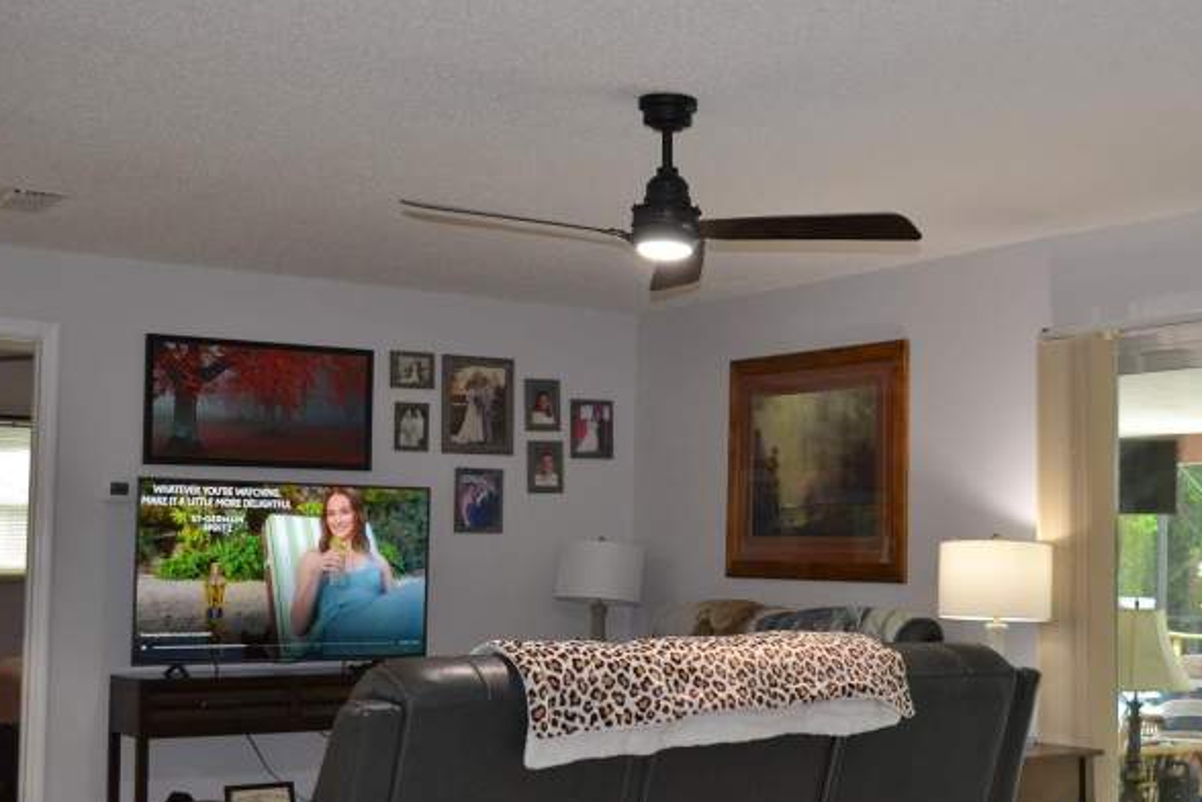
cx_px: 765
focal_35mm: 49
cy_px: 427
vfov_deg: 27.5
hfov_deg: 40.0
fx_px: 1636
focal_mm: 24
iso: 720
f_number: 4
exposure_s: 1/60
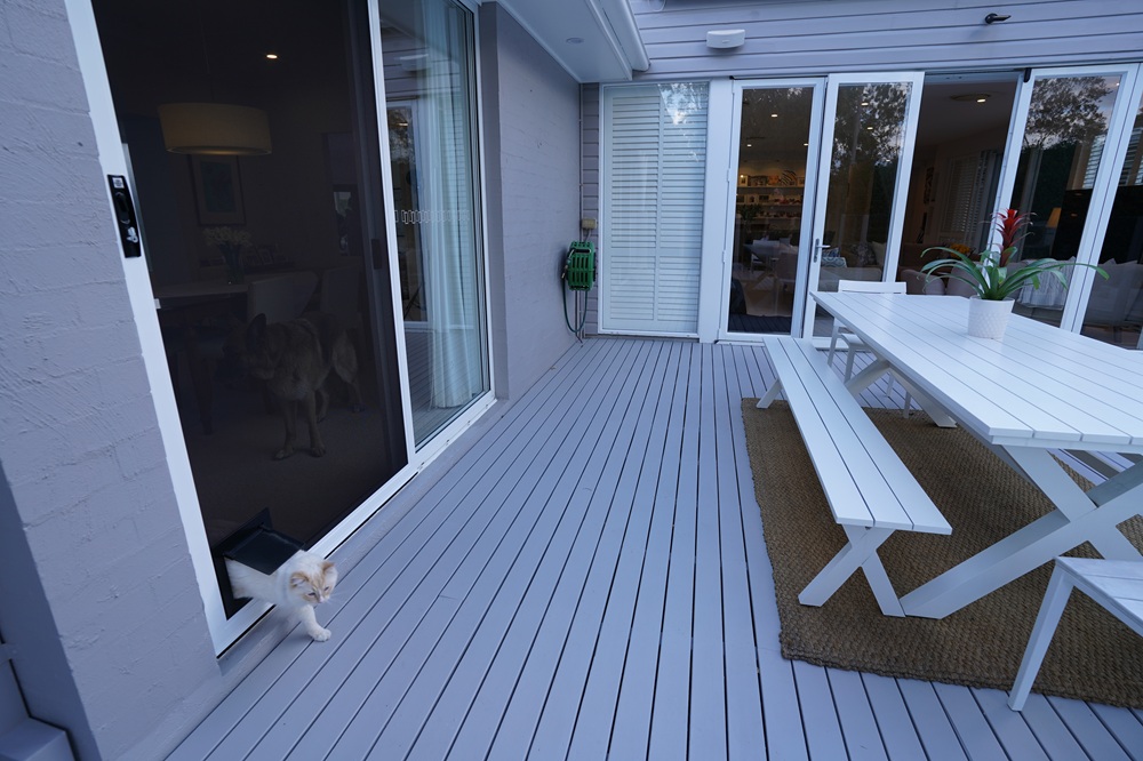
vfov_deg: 70.4
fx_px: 540
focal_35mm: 17
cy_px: 380
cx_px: 572
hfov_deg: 93.3
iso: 125
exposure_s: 1/160
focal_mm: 17
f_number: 4
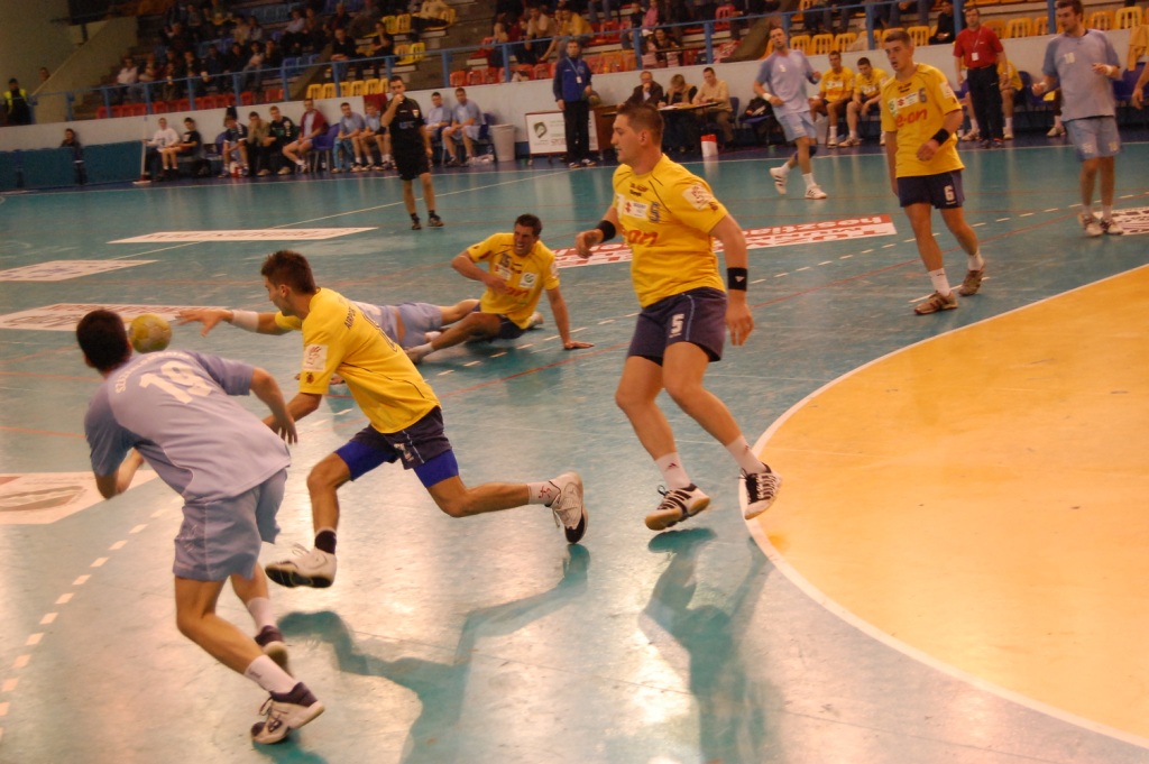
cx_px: 574
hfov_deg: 29.9
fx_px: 2153
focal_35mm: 68
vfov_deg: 20.1
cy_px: 382
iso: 1600
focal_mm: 45
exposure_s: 1/200
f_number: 5.3
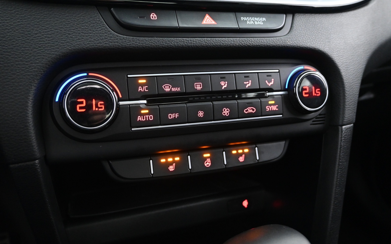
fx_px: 339
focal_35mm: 32
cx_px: 195
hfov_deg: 60.0
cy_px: 113
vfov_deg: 39.7
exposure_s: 1/10
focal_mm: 20.5
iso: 3200
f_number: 3.8
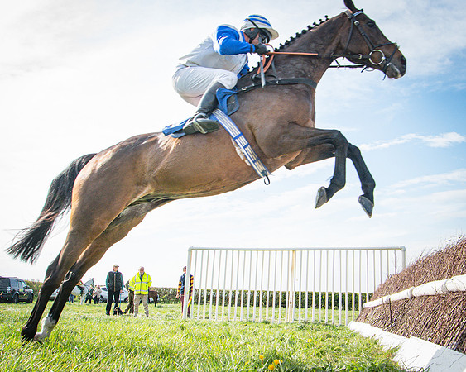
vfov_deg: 43.0
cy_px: 185
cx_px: 274
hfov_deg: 52.2
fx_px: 473
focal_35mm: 34
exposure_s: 1/1100
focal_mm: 20
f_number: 8
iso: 800
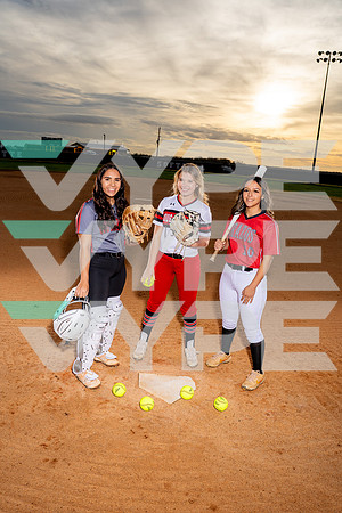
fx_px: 399
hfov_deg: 46.4
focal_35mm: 28
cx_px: 171
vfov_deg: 65.5
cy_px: 256
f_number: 5.6
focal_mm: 28
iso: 250
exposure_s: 1/1250
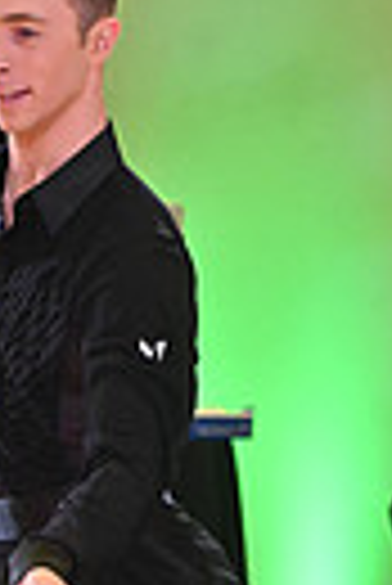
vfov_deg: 3.4
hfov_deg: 2.3
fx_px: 9790
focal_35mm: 601
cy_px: 850
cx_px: -164
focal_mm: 135
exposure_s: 1/400
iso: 4000
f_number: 6.3
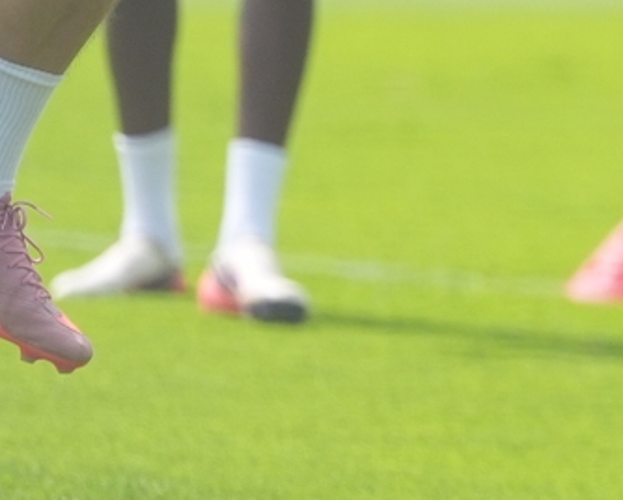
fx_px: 14934
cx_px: 1052
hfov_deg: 2.4
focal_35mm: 809
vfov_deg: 1.9
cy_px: -196
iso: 500
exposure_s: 1/10000
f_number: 2
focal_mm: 150
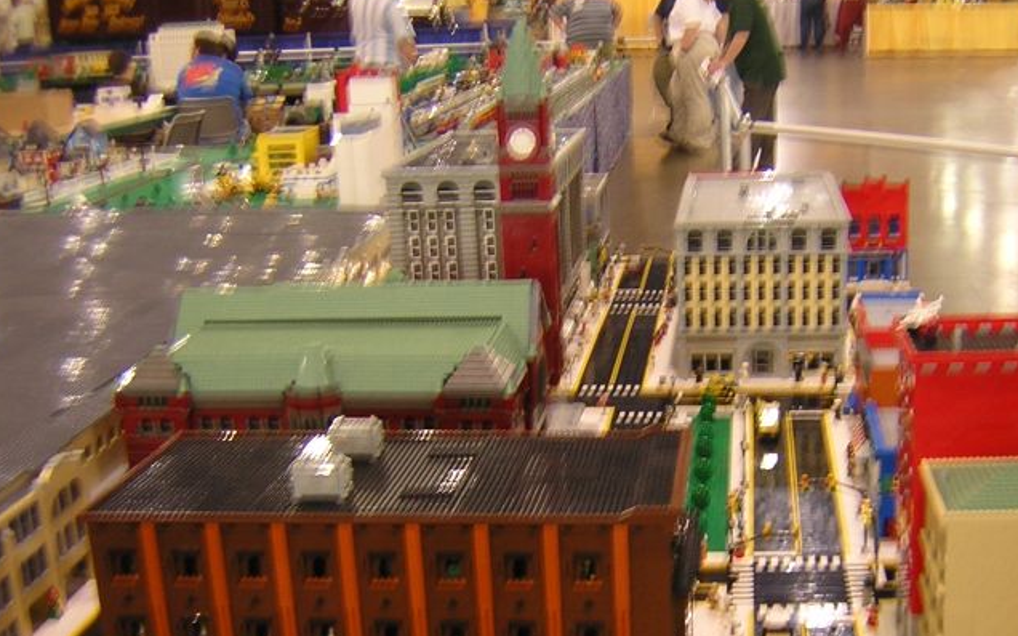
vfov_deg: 26.7
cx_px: 623
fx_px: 1331
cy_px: 434
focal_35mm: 48
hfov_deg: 41.6
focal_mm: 4.7
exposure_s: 1/8.2
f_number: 2.6
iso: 100
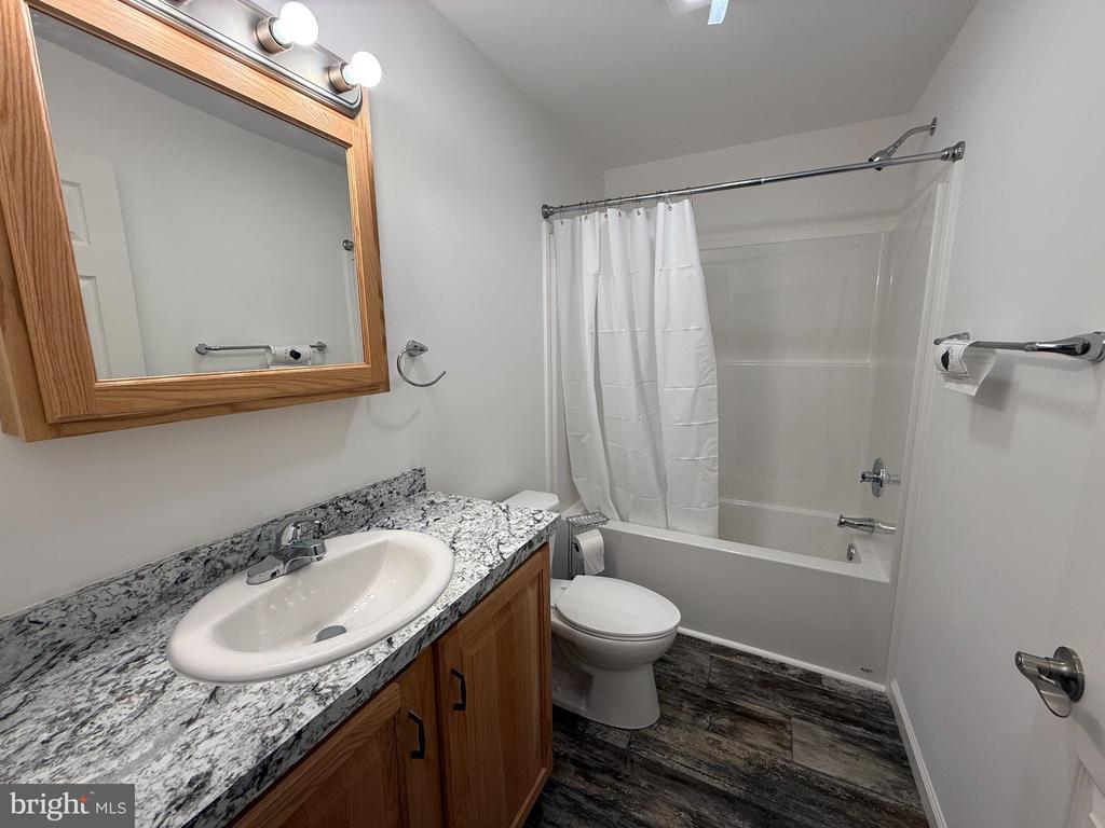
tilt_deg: -9.2
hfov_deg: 102.1
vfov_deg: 85.7
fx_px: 447
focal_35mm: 14
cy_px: 414
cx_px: 552
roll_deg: +0.7
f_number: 2.2
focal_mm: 2.22
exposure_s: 1/120
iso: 80
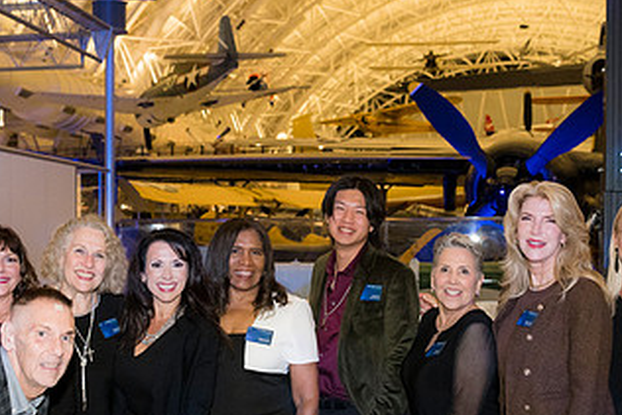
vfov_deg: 20.5
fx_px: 1141
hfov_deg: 30.5
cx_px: 266
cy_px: 290
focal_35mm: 66
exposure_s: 1/125
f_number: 4
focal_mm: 36
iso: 3200
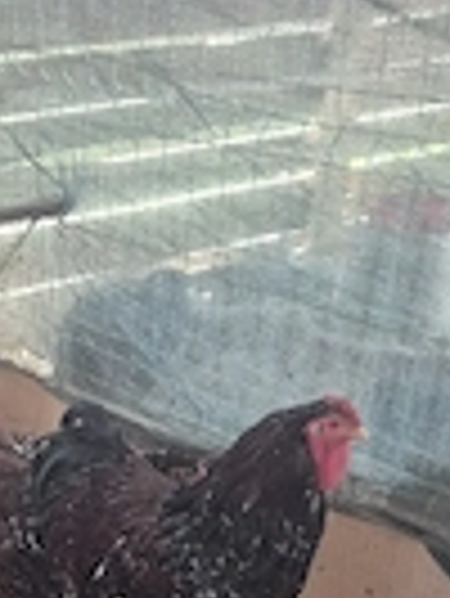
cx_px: -27
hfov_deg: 20.5
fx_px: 1194
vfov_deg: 26.4
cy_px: 625
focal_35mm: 69
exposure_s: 1/100
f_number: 1.8
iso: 640
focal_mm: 5.4
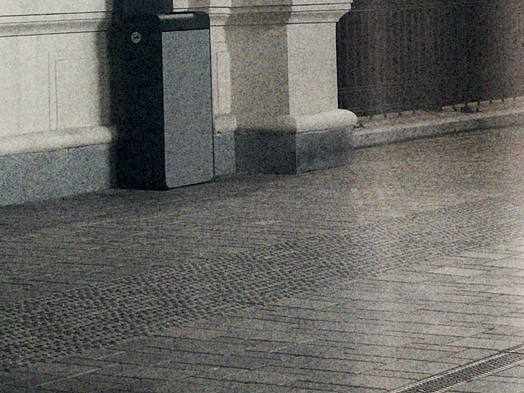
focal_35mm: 149
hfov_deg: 13.1
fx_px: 2255
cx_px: 43
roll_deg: +1.5
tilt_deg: +2.2
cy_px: -113
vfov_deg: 9.8
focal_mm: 6.93
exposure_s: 1
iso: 50
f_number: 2.39
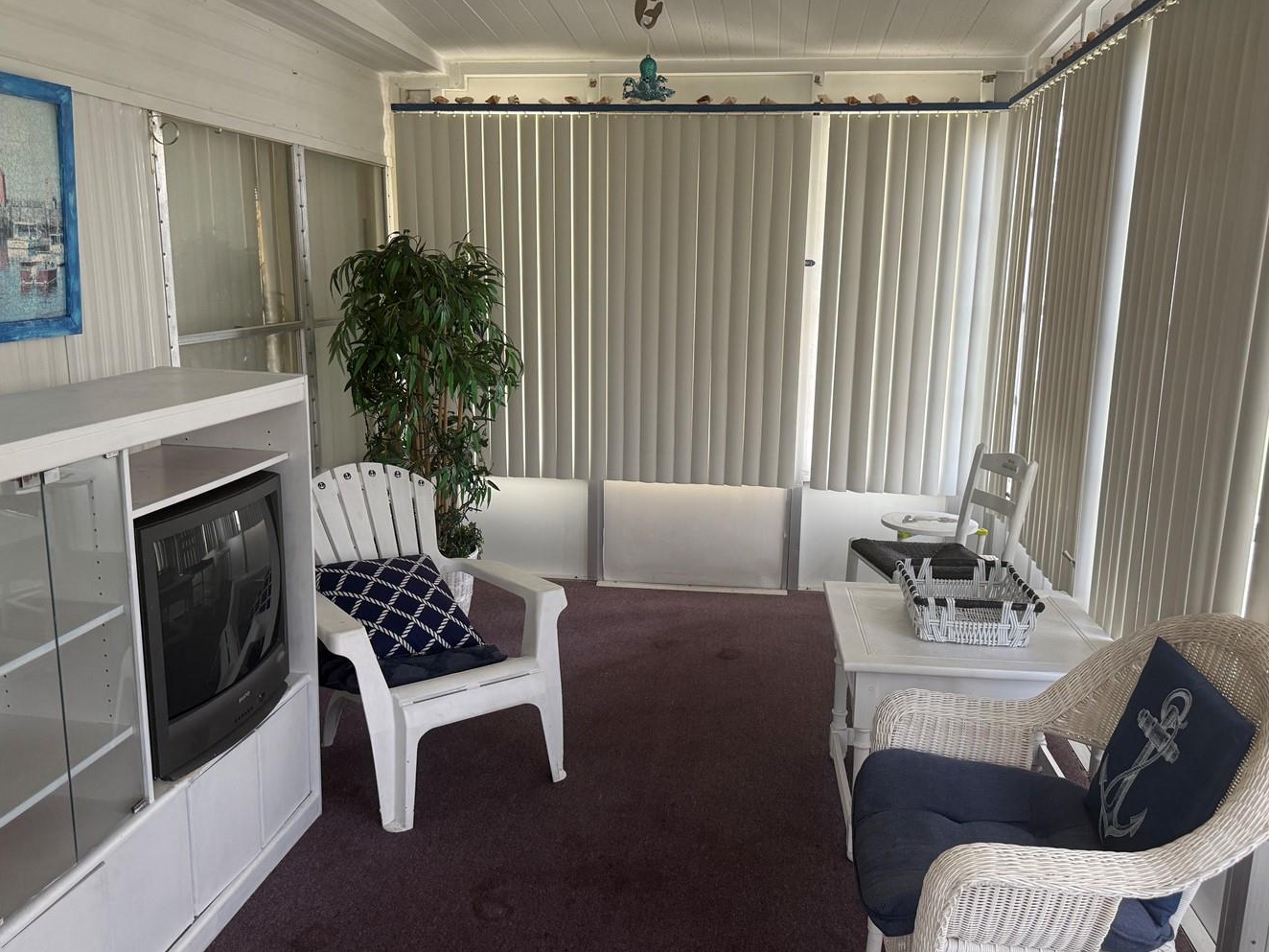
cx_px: 638
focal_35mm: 29
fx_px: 1063
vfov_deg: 48.2
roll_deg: -1.3
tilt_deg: -12.1
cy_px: 505
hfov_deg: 61.7
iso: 200
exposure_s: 1/105
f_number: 1.78
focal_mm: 6.76
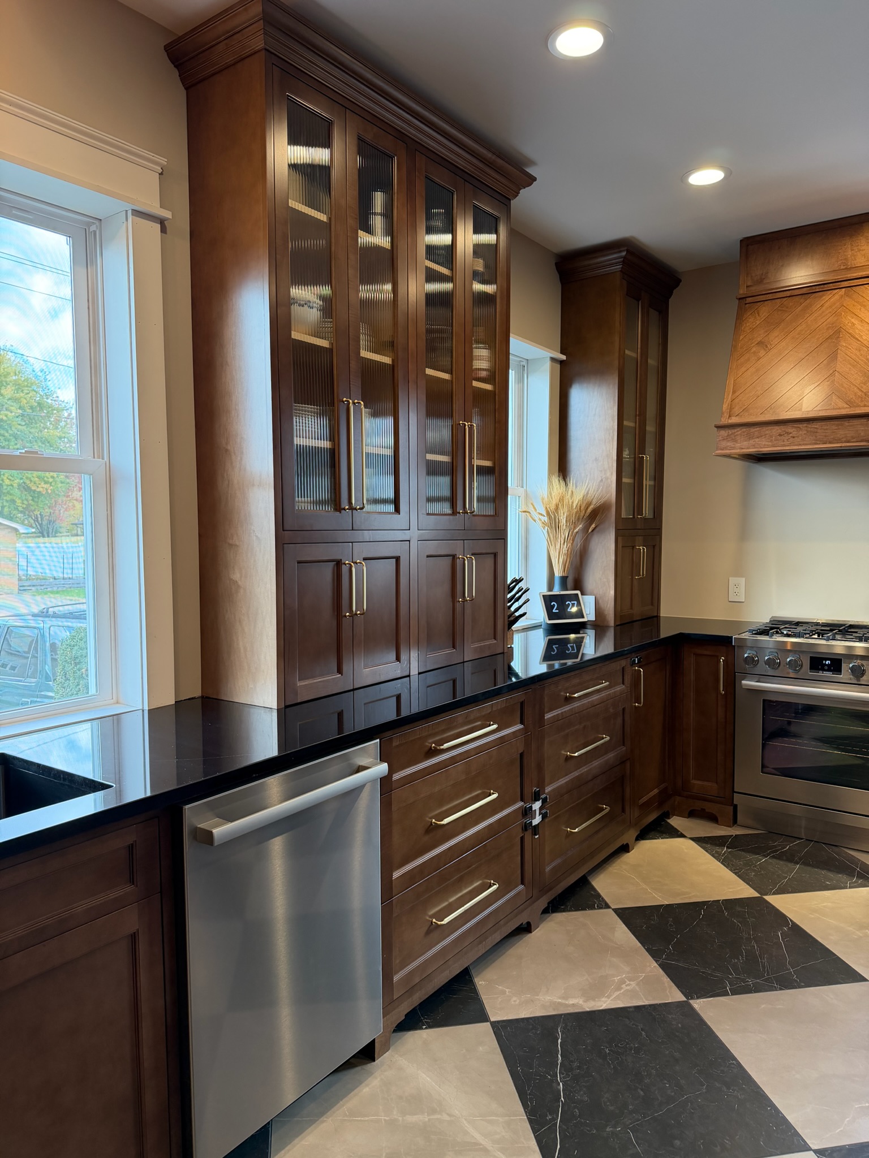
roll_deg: -0.3
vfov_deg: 71.6
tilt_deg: -4.5
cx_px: 434
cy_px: 579
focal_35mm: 24
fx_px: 803
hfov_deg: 56.8
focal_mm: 6.76
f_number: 1.78
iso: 200
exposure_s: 1/120
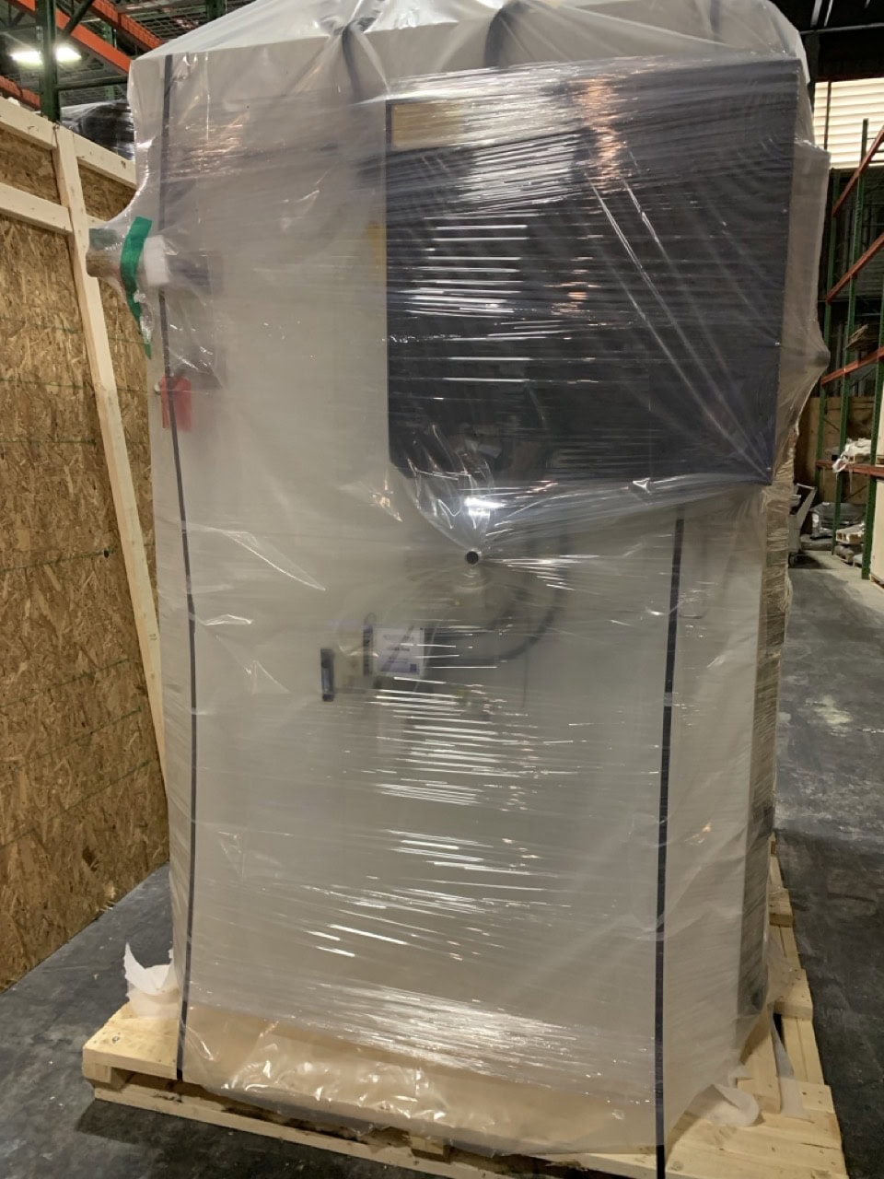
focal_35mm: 26
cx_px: 442
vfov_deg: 67.3
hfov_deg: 53.1
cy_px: 590
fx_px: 885
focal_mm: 4.2
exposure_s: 1/40
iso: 400
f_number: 1.8
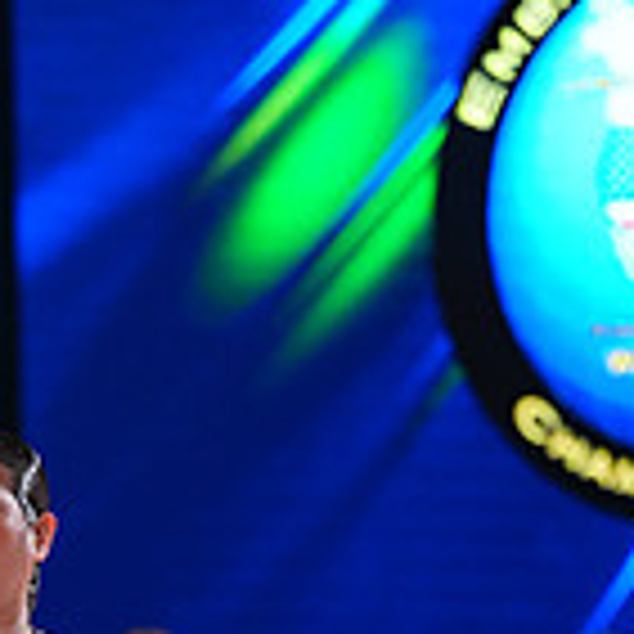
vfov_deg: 4.0
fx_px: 8889
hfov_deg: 4.1
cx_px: -128
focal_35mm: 429
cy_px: 1187
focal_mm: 123
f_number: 2.8
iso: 2000
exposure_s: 1/400
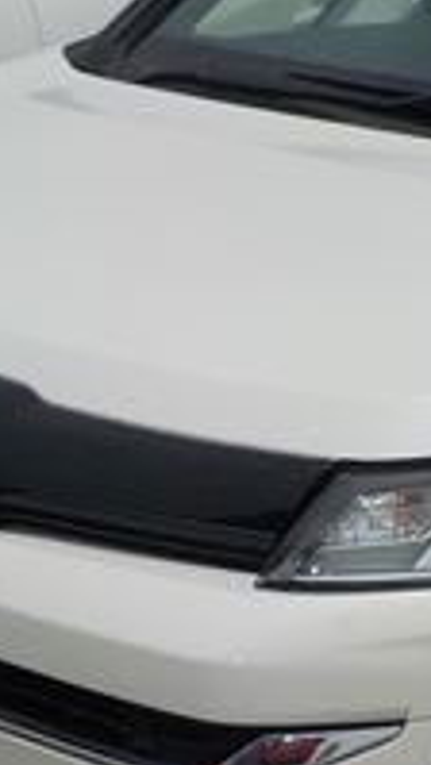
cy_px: 484
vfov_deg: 20.3
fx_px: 2132
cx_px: 781
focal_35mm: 105
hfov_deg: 10.8
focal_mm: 4.1
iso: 125
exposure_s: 1/1000
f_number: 6.6
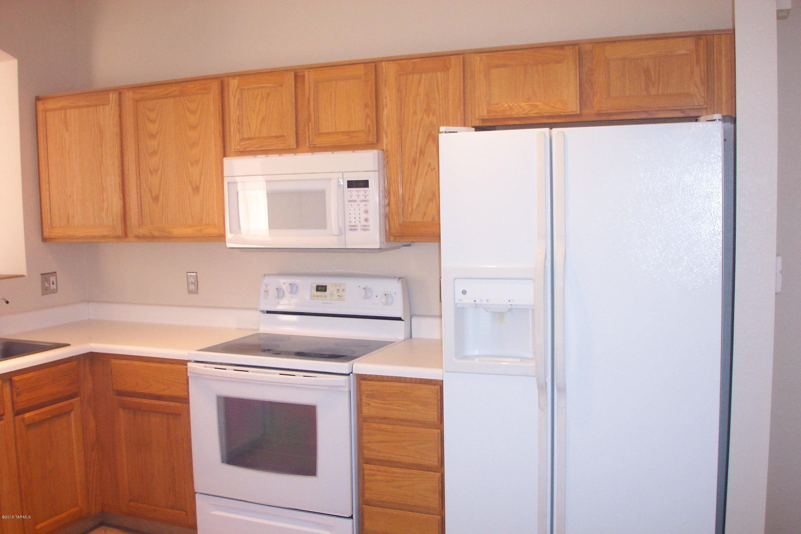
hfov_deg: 54.4
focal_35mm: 35
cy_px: 267
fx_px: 779
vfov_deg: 37.9
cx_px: 400
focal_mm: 7.5
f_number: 2.8
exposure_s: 1/45
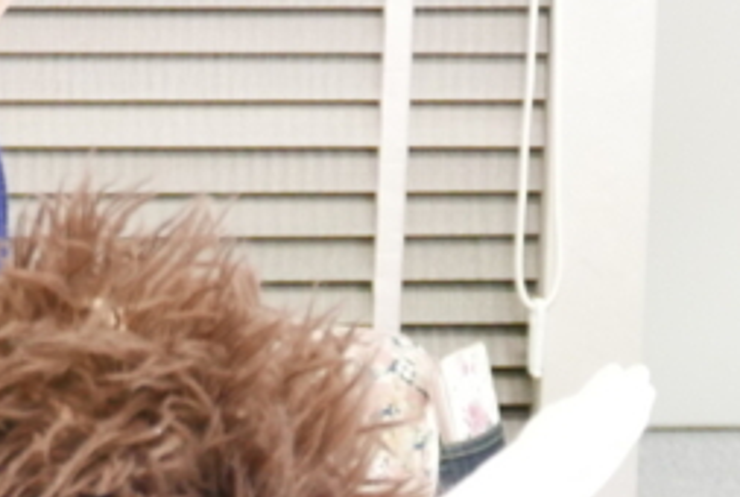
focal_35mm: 198
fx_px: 4080
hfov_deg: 10.3
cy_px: 551
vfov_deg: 6.9
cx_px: 158
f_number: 2.7
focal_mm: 22
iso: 1600
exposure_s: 1/80
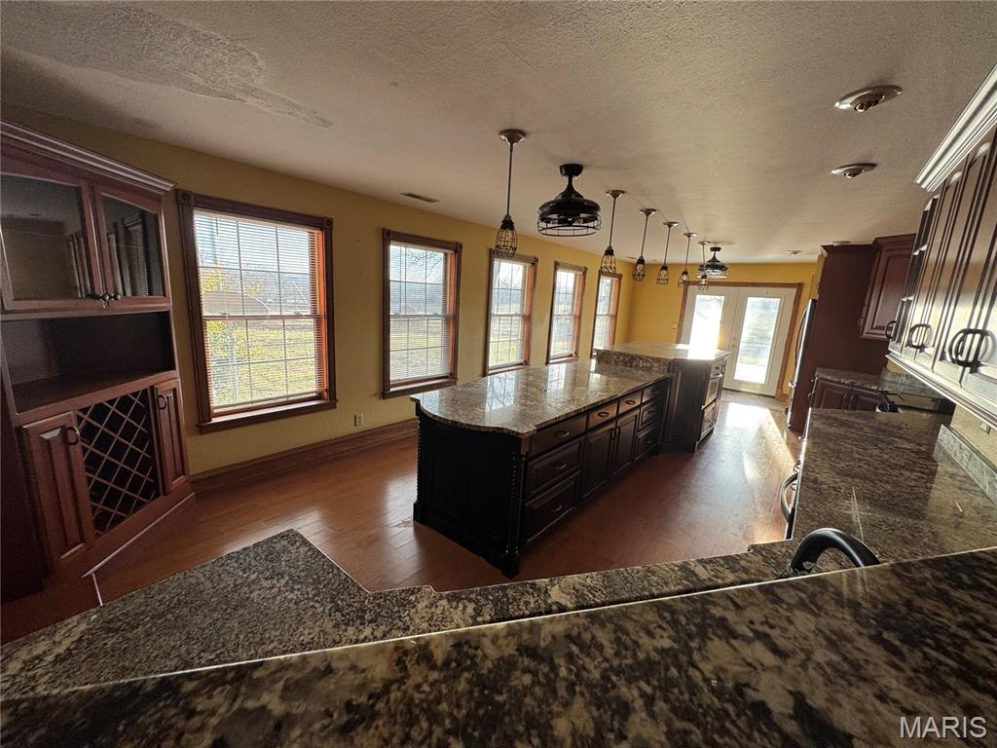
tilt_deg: -12.6
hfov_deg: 102.1
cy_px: 374
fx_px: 403
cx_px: 498
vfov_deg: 85.7
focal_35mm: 14
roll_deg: -3.1
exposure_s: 1/99
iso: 100
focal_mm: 2.22
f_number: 2.2
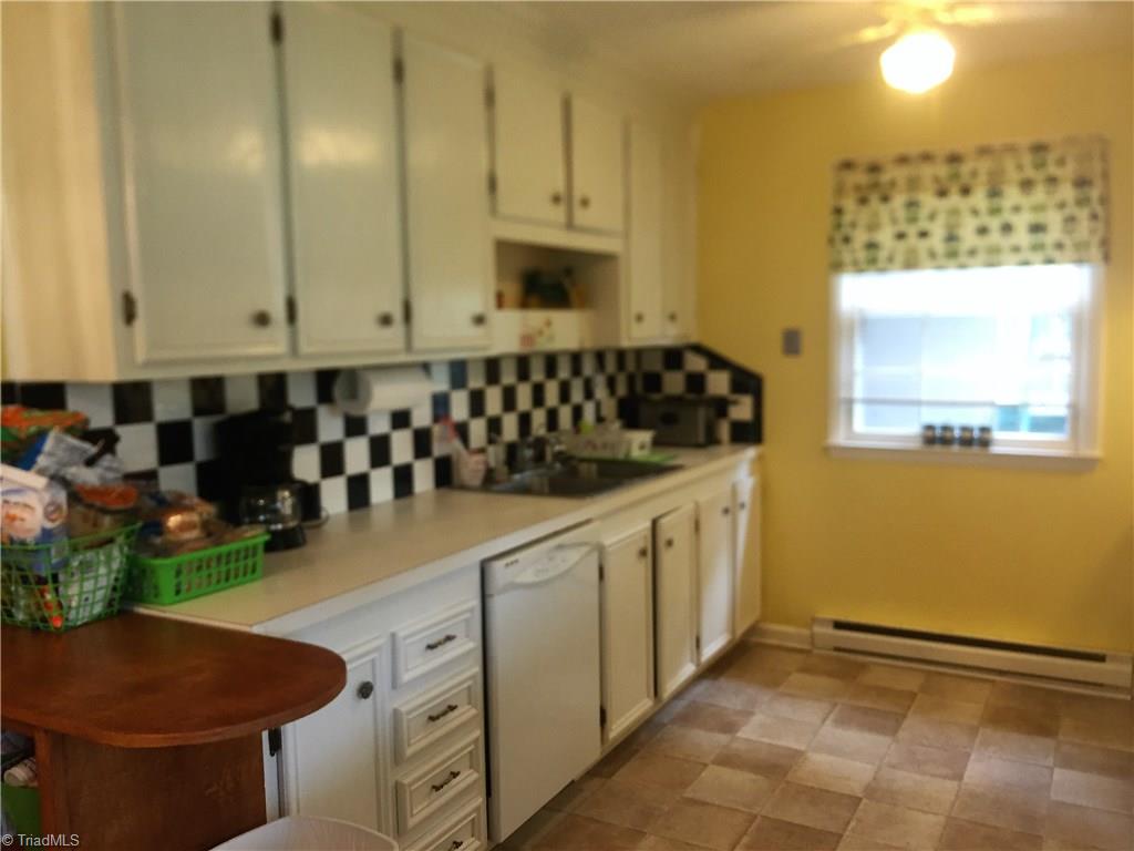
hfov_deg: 61.7
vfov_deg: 48.2
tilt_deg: -6.5
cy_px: 426
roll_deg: +1.5
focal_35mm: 29
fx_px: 950
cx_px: 567
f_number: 2.2
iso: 125
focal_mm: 4.15
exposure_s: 1/30
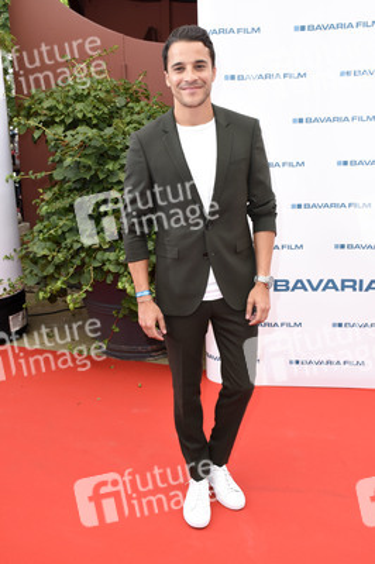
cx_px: 188
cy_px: 282
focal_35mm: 39
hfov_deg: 34.2
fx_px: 610
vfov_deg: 49.6
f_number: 6.3
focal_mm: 26
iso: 800
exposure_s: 1/160
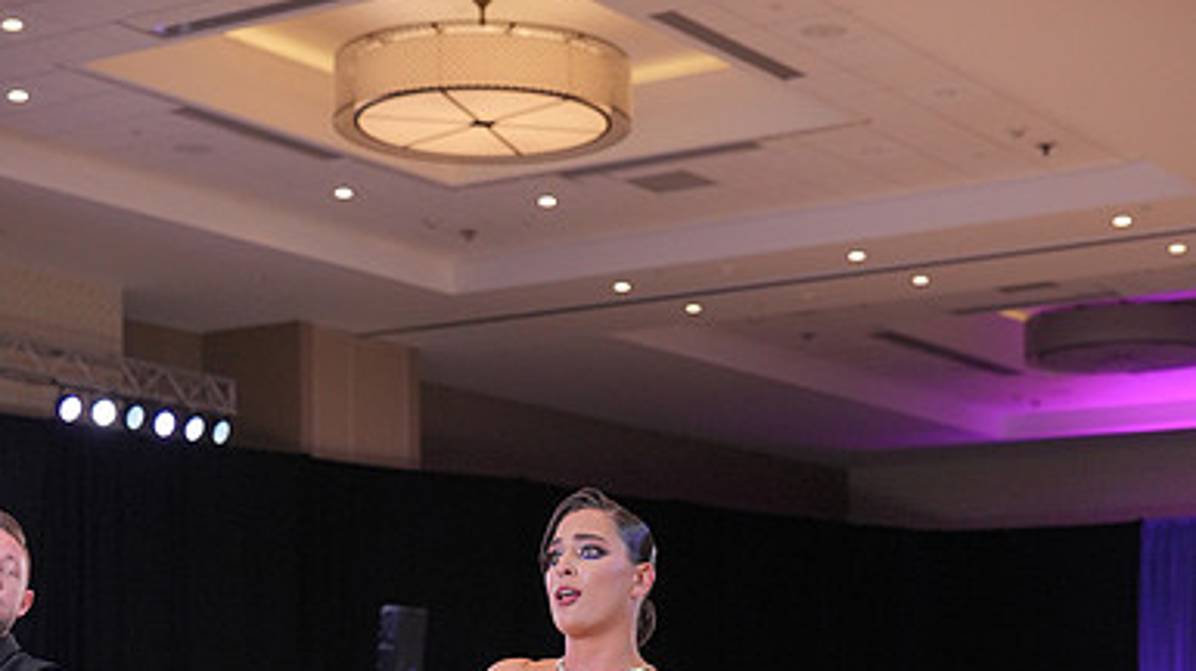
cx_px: 598
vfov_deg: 14.6
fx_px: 2504
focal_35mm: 79
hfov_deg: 26.9
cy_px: 882
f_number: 4
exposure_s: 1/500
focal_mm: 50
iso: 2500
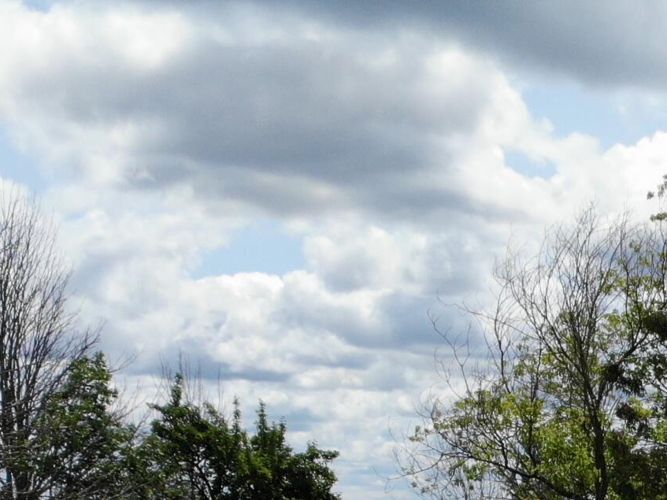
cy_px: 879
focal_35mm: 85
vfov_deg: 15.2
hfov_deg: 20.6
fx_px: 1638
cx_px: 908
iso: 105
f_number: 2.8
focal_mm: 4.5
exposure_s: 1/1605
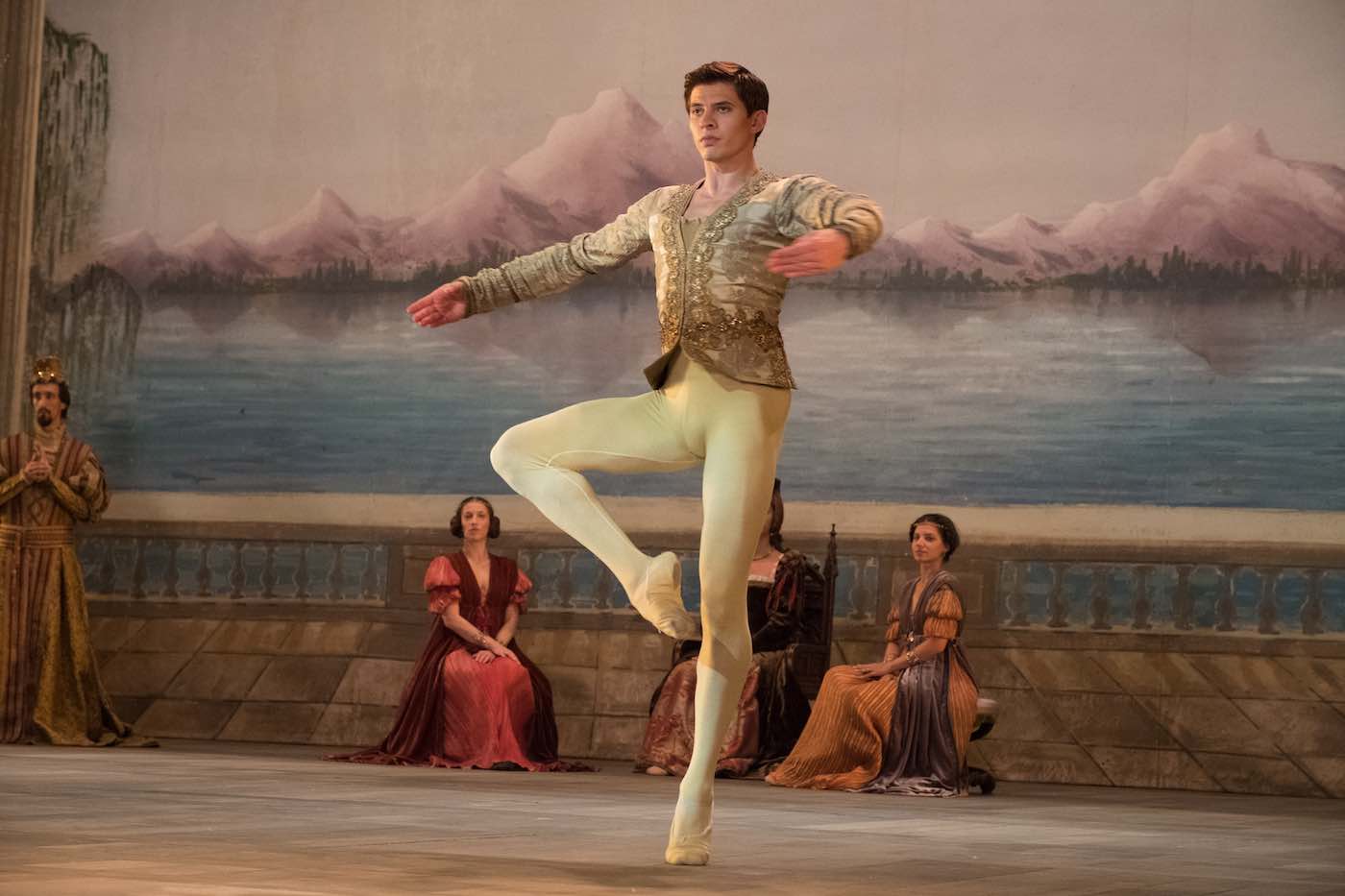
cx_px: 672
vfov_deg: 16.5
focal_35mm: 83
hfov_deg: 24.5
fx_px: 3100
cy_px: 448
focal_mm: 55
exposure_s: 1/500
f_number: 4.5
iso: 3200
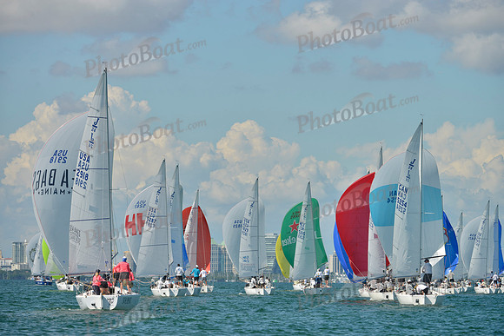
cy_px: 168
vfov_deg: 5.7
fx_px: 3361
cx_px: 252
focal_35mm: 240
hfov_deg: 8.6
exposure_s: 1/1250
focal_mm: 240
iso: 200
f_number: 7.1
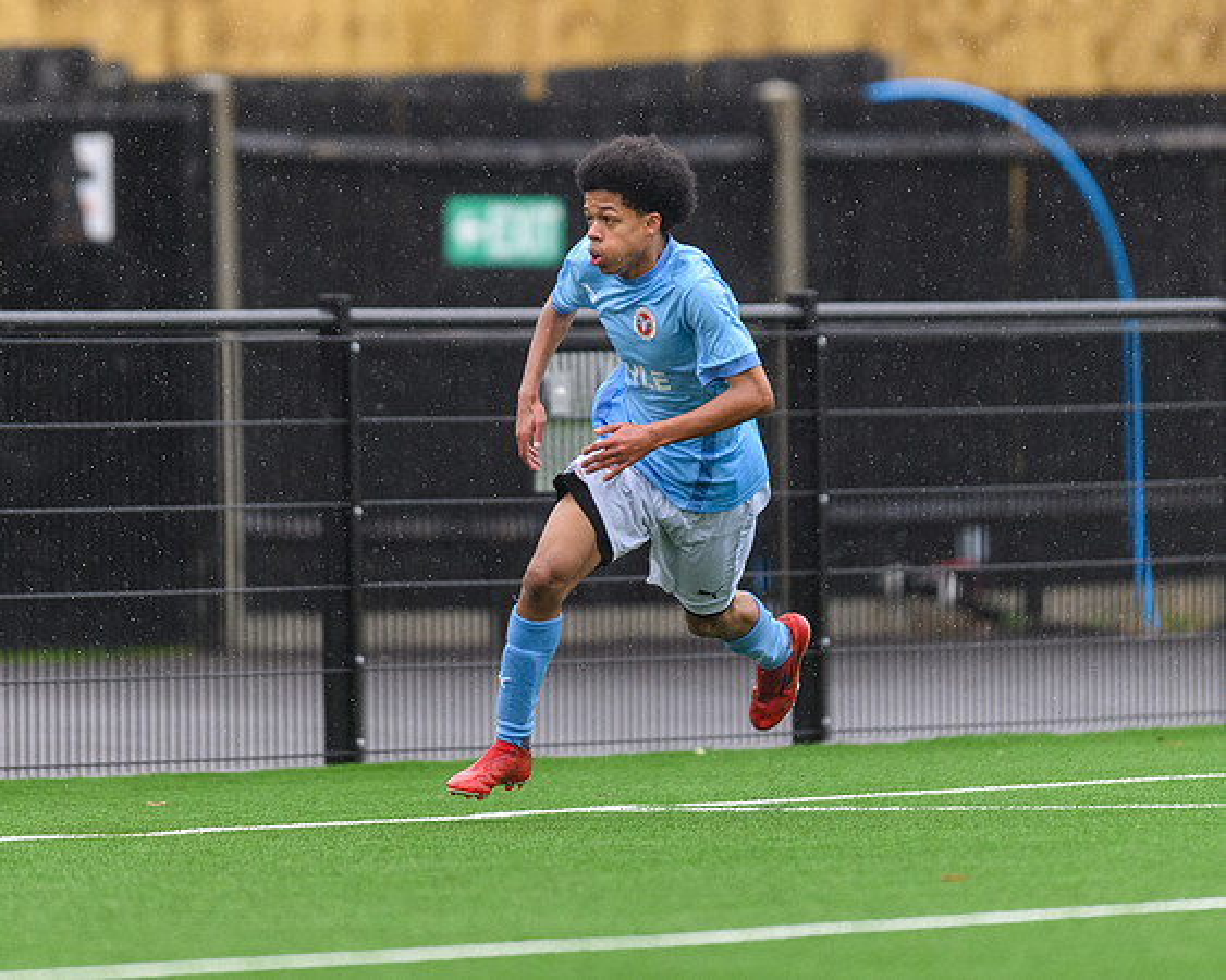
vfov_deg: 2.5
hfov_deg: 3.1
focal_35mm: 620
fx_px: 22477
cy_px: 436
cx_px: 583
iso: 2200
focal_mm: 400
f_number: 2.8
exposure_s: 1/2000
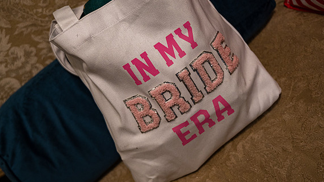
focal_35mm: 42
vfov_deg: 28.4
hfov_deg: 48.4
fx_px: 361
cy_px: 91
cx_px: 160
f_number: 4
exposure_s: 1/80
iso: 1600
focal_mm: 39
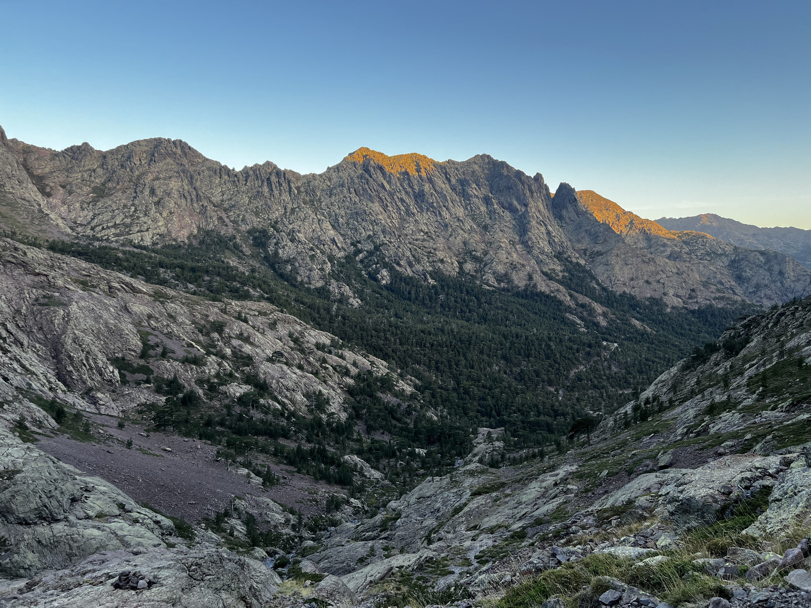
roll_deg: +0.6
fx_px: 609
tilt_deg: -3.6
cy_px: 304
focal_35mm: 26
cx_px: 406
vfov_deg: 53.1
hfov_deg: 67.3
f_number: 1.5
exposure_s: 1/354
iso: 50
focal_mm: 5.7
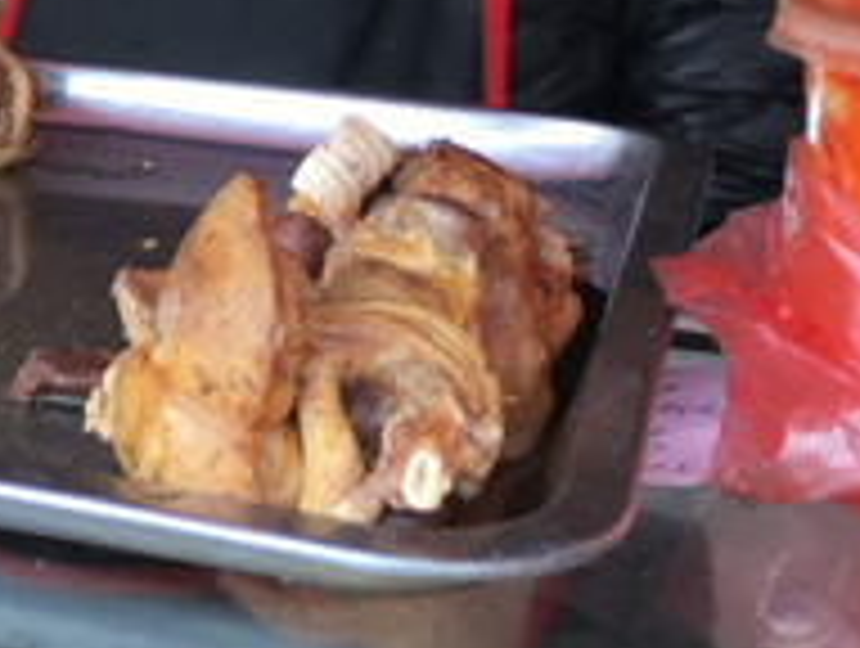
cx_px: -324
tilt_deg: -4.6
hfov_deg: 18.5
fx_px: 2414
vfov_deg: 14.8
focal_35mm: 97
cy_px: -144
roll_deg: -0.4
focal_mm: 4.15
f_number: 2.2
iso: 32
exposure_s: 1/50
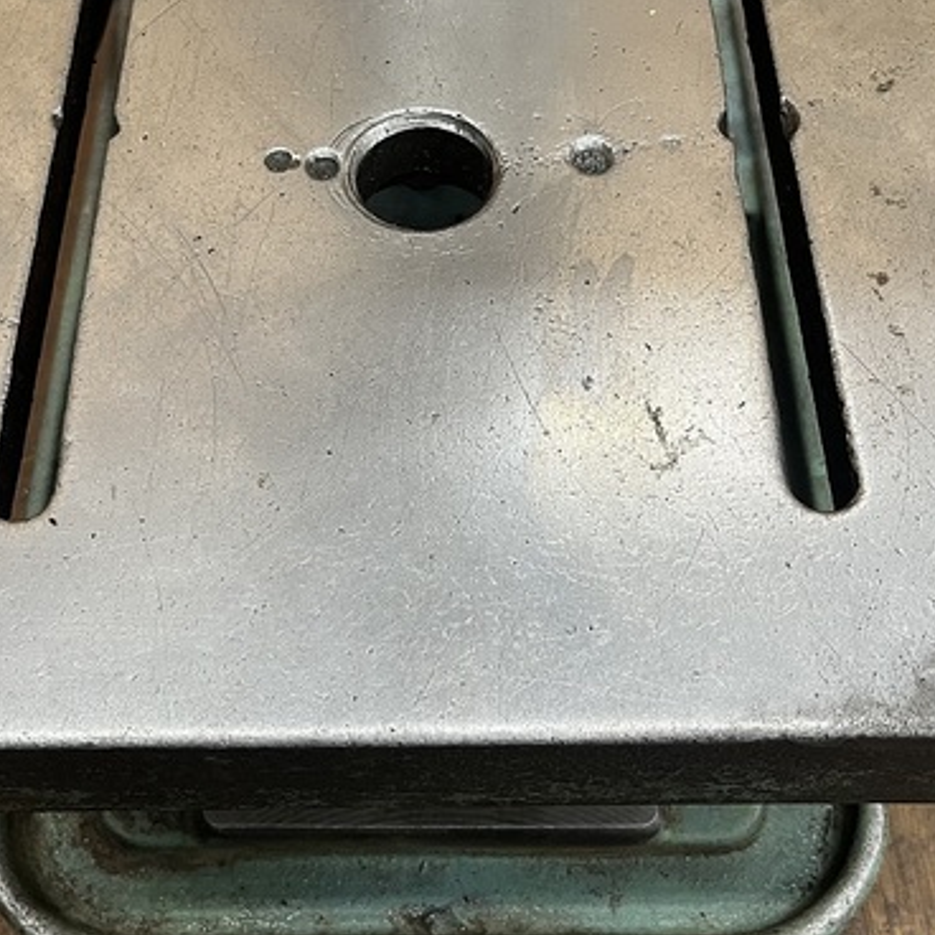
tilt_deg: -60.5
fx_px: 1222
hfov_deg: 41.8
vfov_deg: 41.8
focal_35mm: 40
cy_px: 399
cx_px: 442
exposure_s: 1/60
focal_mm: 5.1
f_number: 1.6
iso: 160
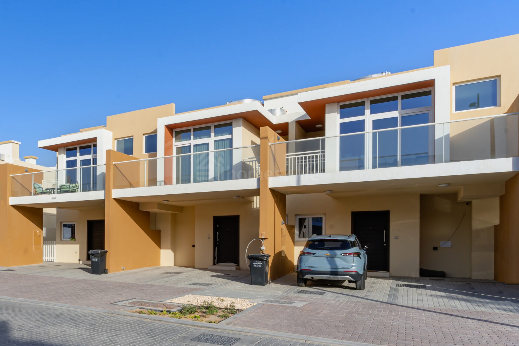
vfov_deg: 70.4
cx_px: 260
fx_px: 245
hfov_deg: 93.3
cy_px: 173
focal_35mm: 17
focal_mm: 17
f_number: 14
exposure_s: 1/200
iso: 250
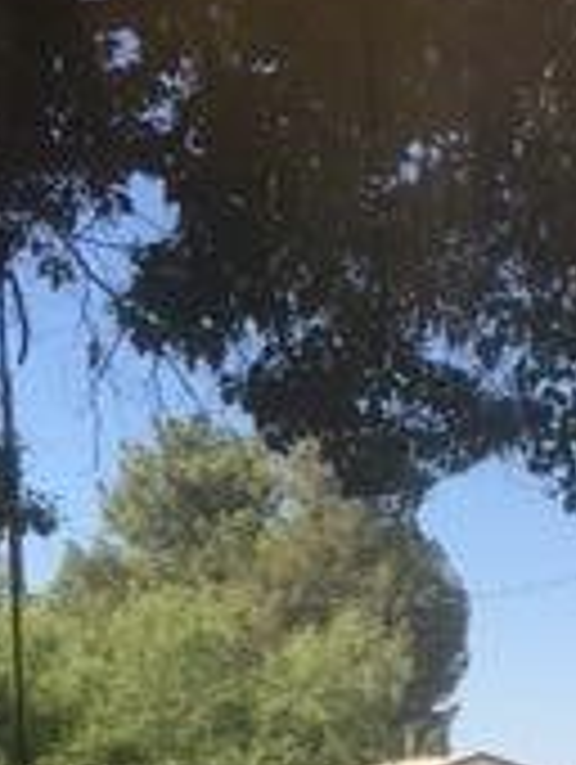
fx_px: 2412
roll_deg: +1.1
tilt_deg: -2.4
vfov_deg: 17.1
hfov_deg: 13.0
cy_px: 940
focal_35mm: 109
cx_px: 828
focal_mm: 4.15
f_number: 2.2
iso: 25
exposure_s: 1/1099
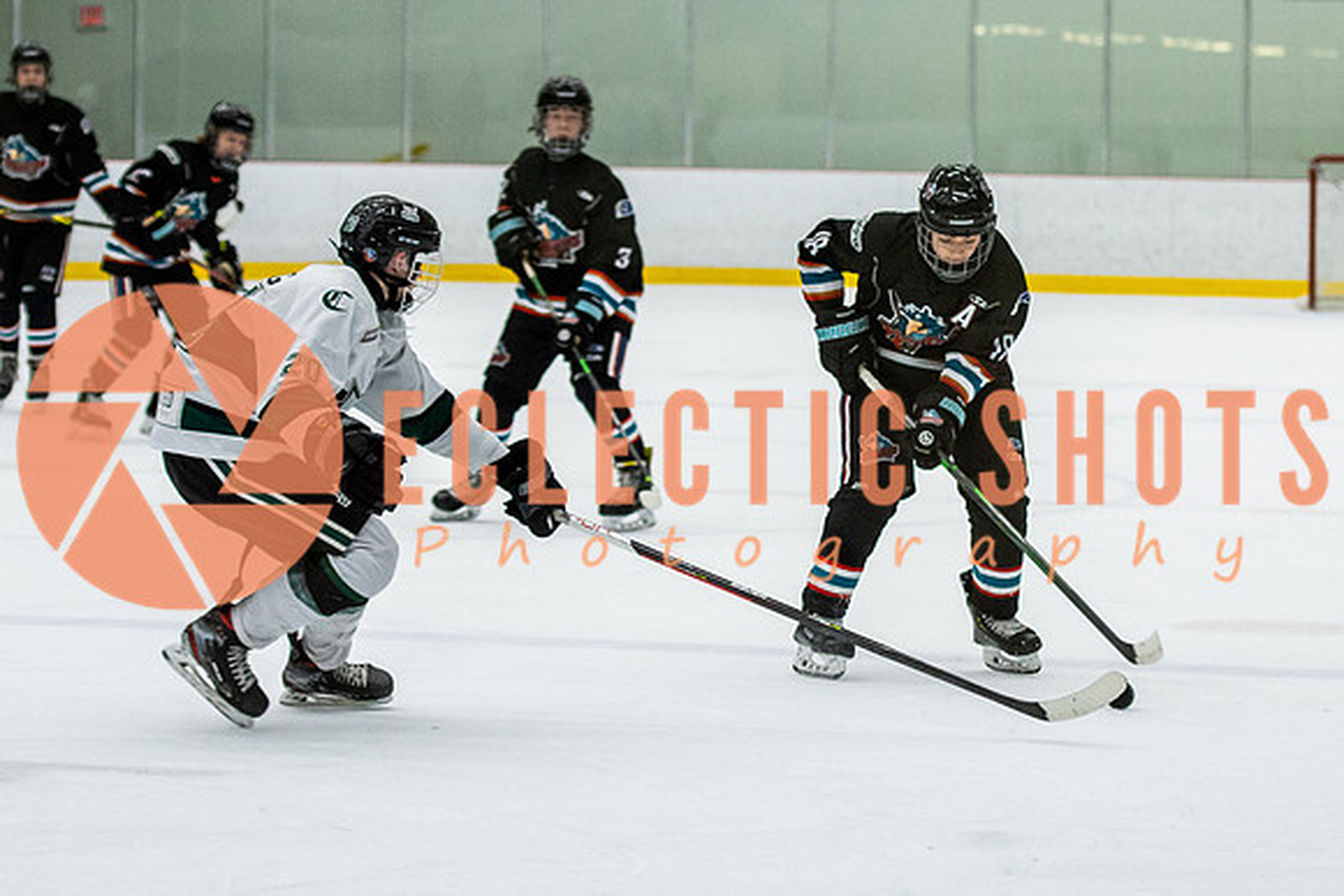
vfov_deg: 7.5
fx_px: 6847
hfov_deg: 11.2
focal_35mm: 183
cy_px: 345
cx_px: 880
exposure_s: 1/640
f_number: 2.8
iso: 1250
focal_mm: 78
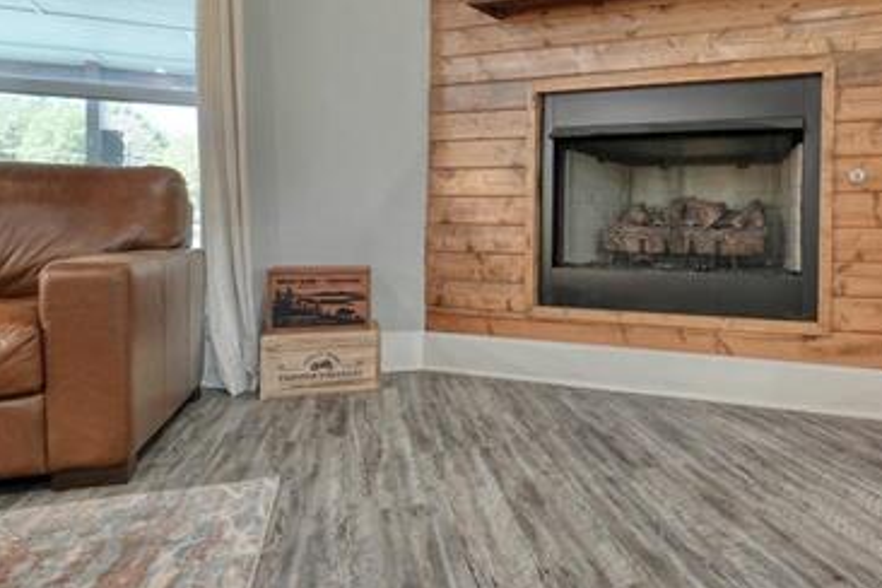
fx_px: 686
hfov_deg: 62.2
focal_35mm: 28
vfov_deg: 46.2
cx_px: 648
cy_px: 240
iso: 800
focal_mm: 16
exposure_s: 1/1.25
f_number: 9
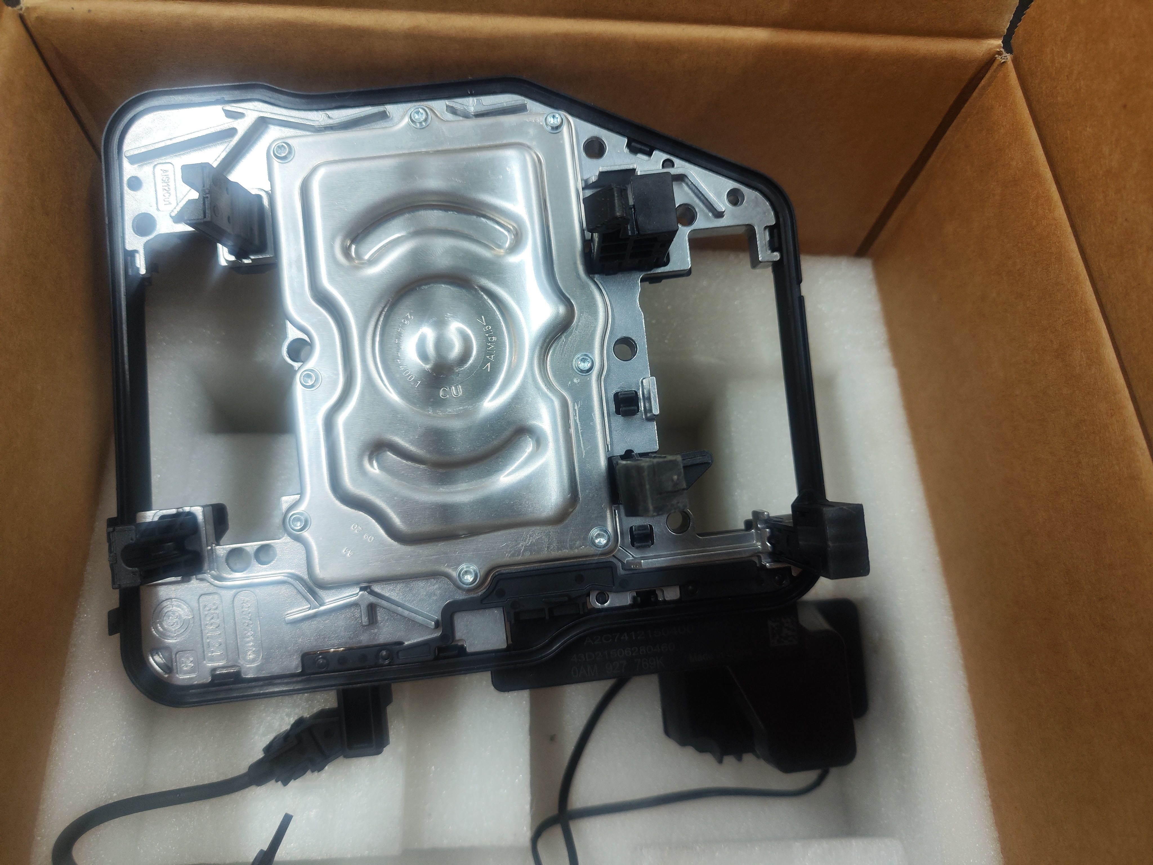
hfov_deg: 71.6
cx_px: 576
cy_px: 432
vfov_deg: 56.8
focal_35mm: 24
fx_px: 799
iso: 162
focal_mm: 6.92
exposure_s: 1/100
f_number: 1.9
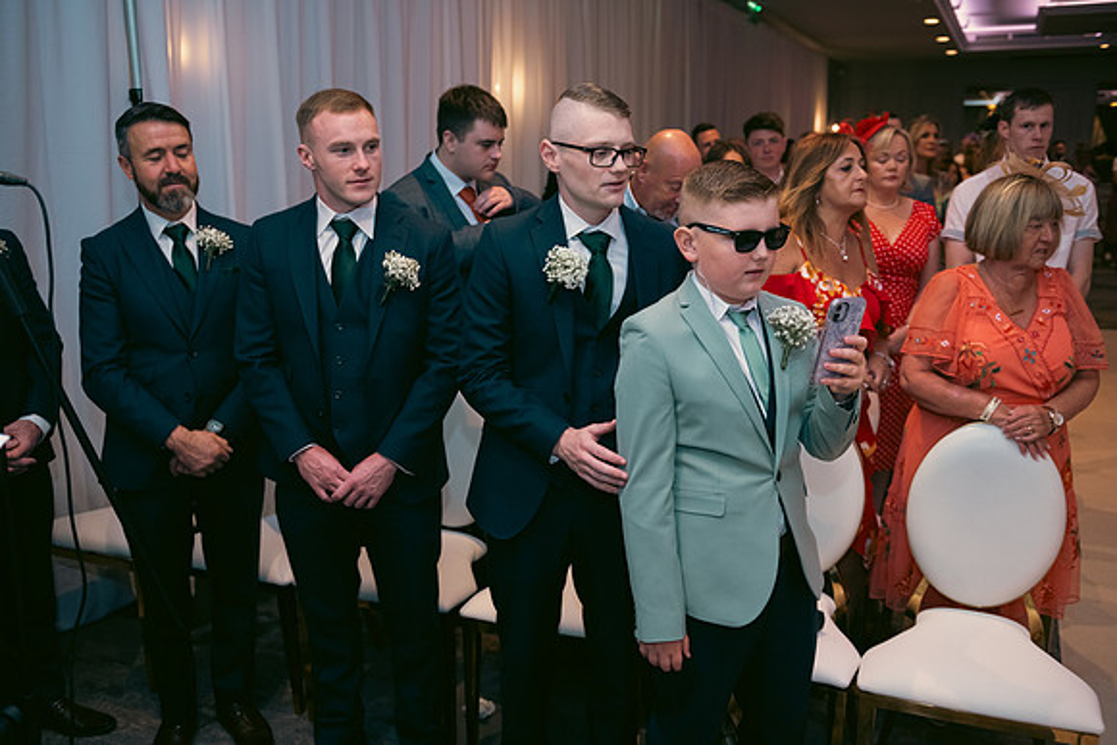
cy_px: 372
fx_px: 993
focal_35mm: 32
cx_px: 558
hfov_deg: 58.7
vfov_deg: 41.1
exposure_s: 1/160
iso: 800
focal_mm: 32
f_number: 3.5
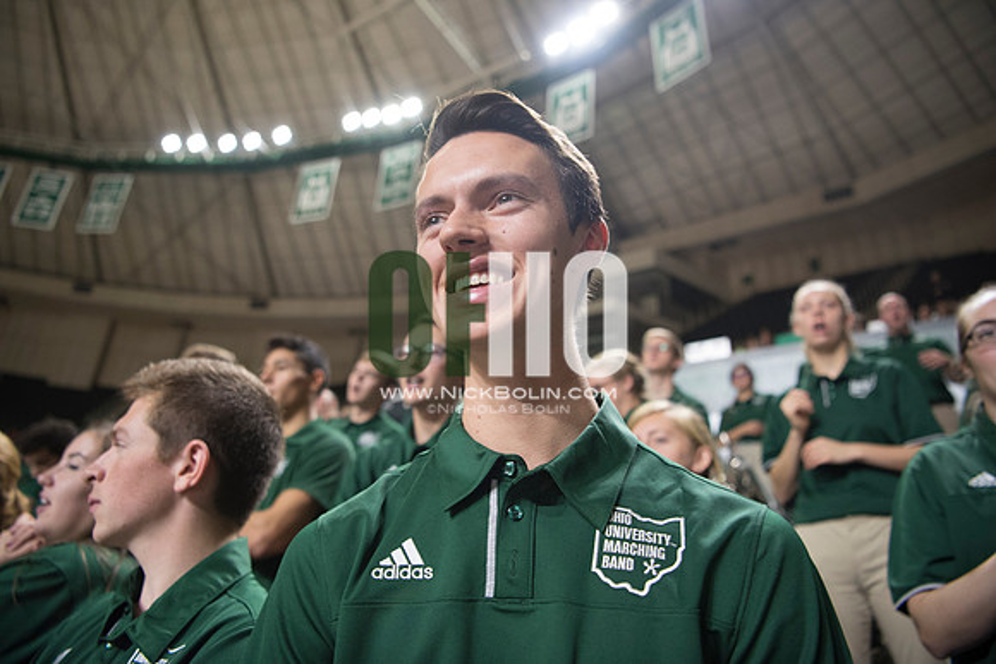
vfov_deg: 53.2
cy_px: 332
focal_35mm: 24
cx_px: 498
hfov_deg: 73.7
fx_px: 664
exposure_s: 1/200
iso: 2000
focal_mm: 24
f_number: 2.8
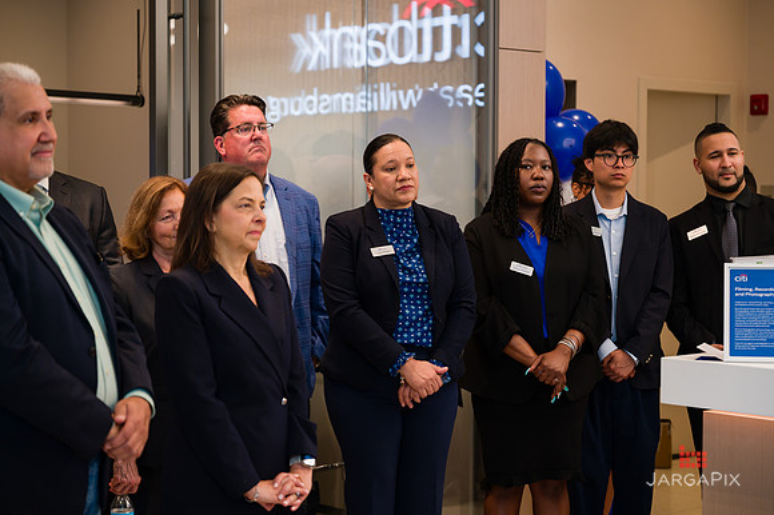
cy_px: 258
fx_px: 1517
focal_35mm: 71
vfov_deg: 19.3
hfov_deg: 28.6
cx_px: 387
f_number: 3.2
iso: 400
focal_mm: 70
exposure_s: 1/200
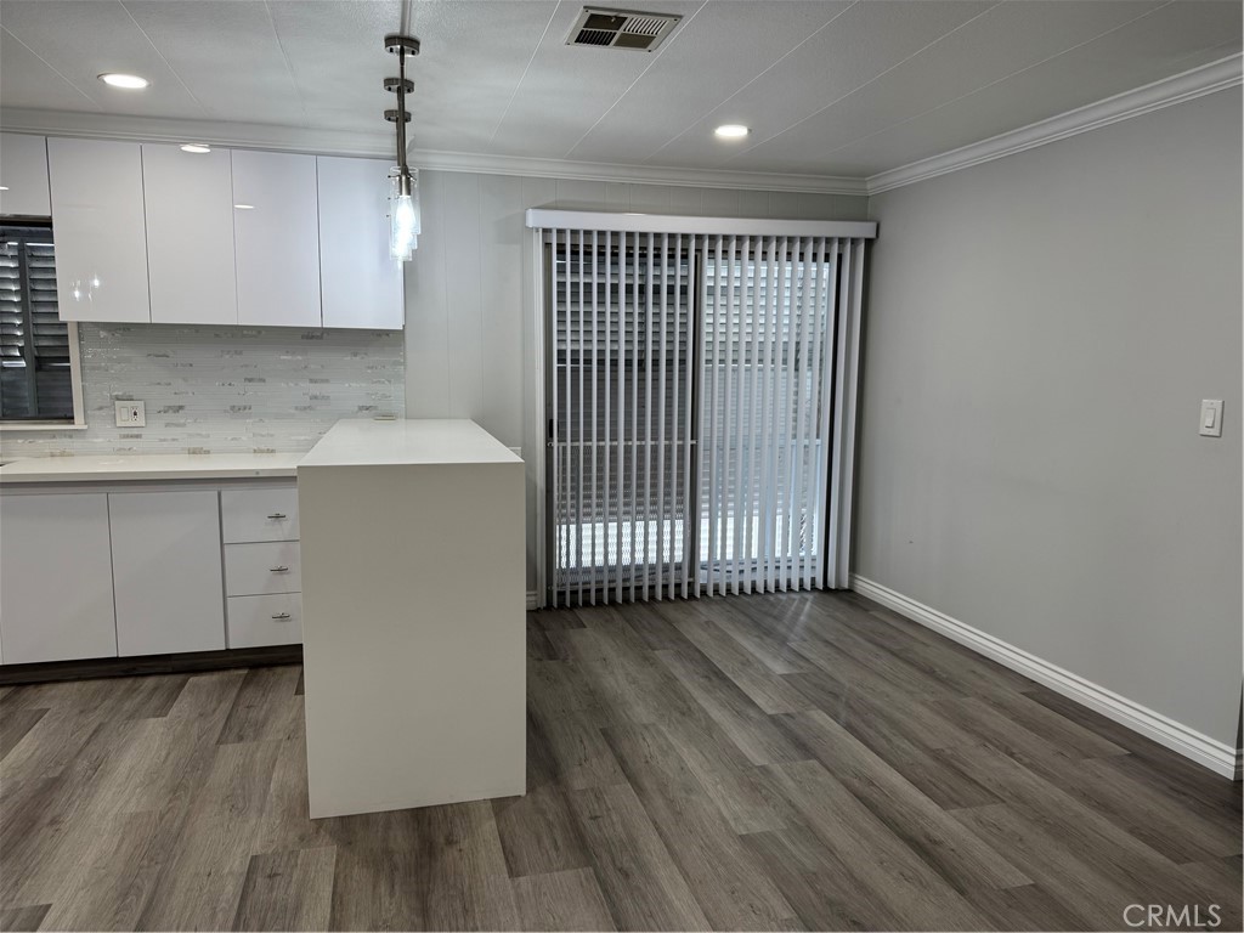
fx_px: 862
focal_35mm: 24
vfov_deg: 56.8
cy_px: 466
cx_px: 622
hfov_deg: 71.6
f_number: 1.78
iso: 100
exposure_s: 1/120
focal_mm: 6.76
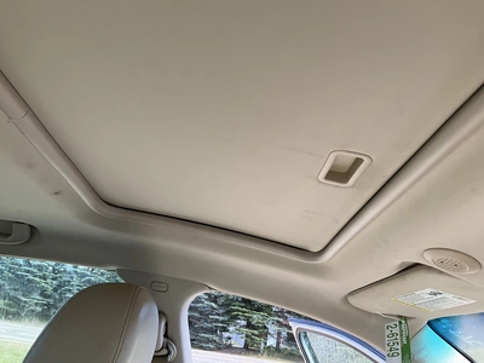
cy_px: 182
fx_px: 405
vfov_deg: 48.2
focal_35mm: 29
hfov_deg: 61.7
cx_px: 242
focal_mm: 3
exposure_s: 1/172
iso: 25
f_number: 1.8
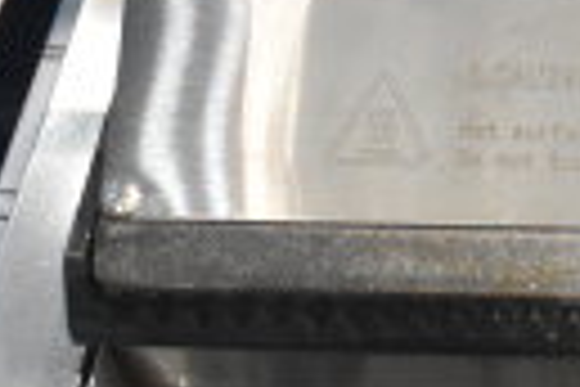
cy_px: -52
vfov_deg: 9.6
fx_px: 2288
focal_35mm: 142
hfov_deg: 13.0
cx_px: 1061
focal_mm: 20
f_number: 6.3
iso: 6400
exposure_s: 1/160
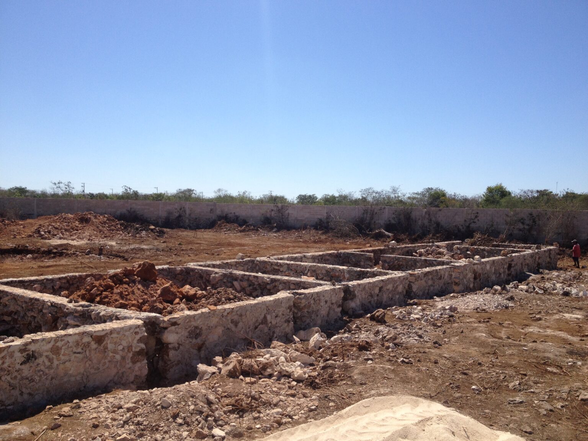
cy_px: 220
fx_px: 595
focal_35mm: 35
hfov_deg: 52.6
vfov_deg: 40.7
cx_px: 294
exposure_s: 1/2304
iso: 50
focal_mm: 4.28
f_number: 2.4
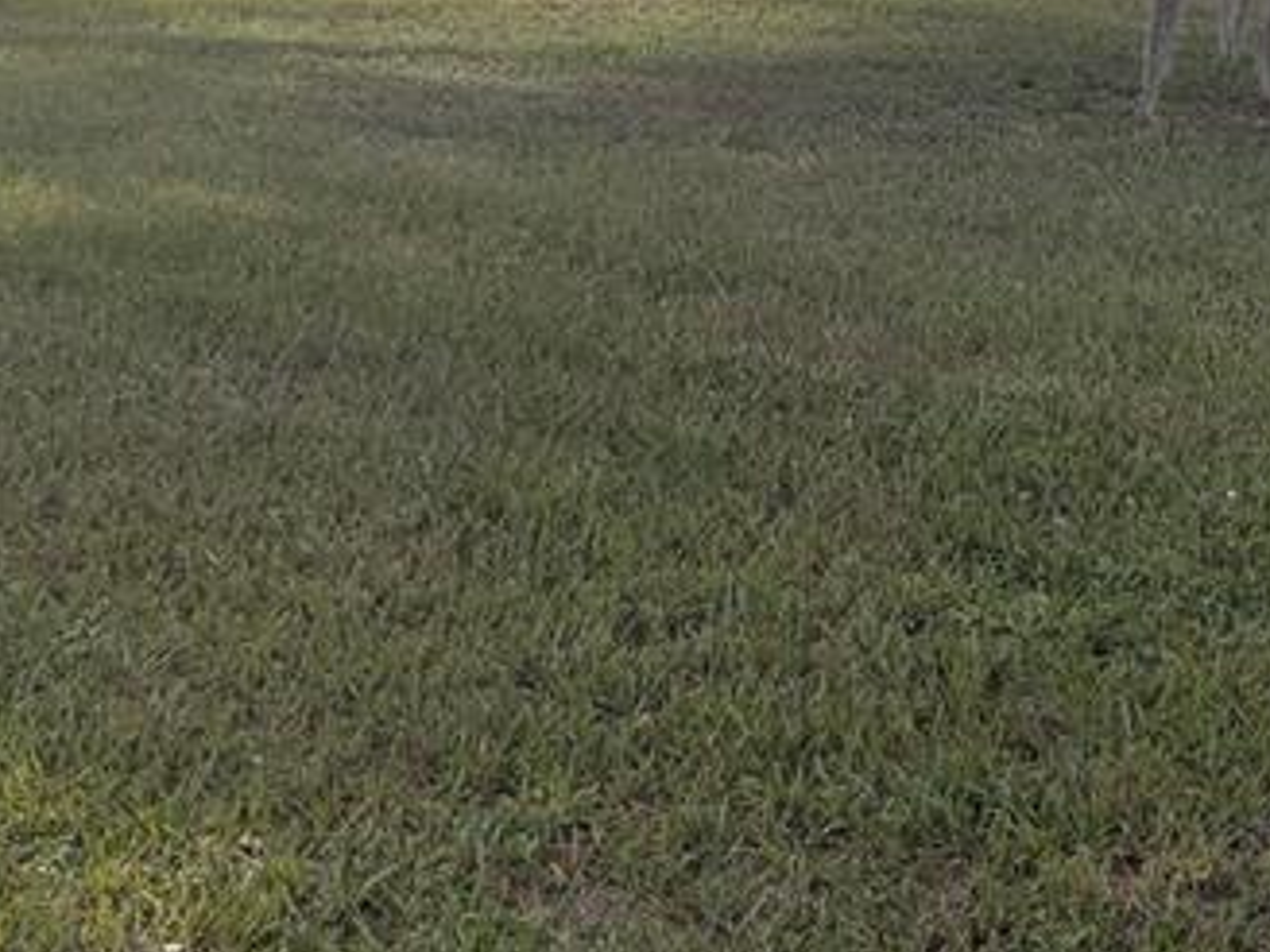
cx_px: 1134
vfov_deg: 19.2
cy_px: 54
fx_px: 2752
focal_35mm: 75
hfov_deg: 25.2
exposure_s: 1/1300
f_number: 1.85
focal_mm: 6.81
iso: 44
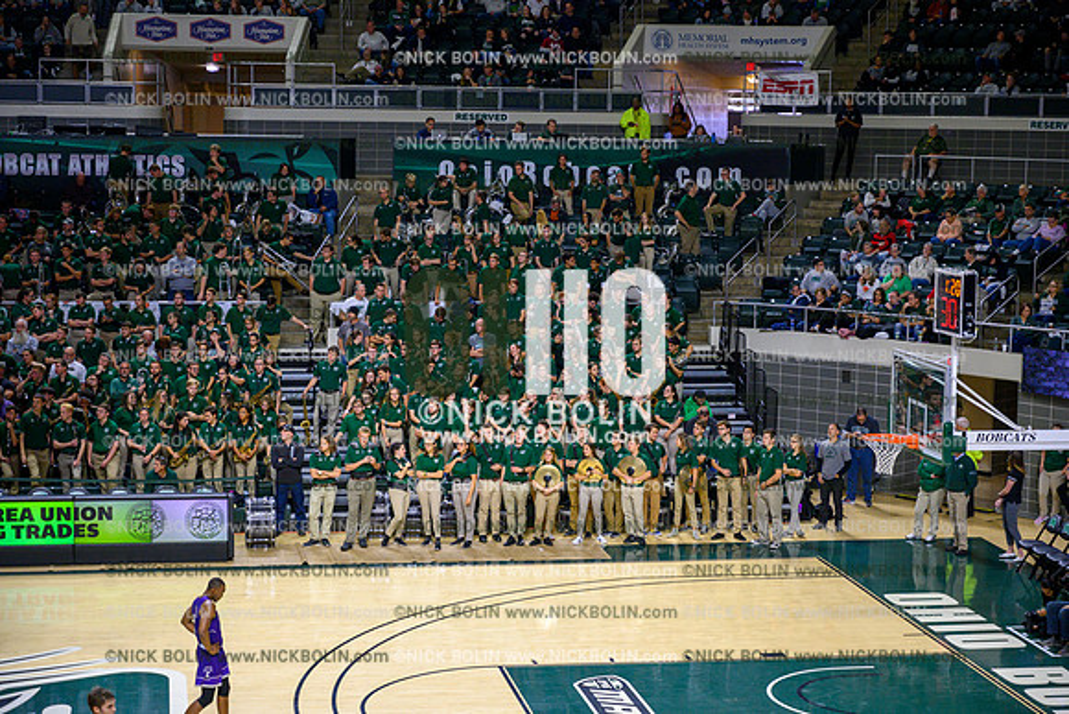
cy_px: 357
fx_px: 2079
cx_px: 534
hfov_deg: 28.8
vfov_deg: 19.5
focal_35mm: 70
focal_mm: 70
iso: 3200
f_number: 4.5
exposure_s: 1/400
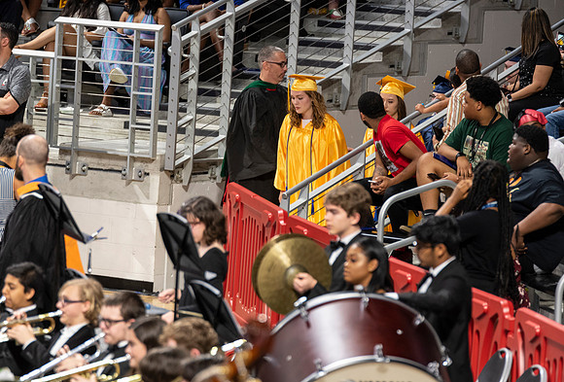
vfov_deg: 4.7
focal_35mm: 293
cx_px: 270
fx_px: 4620
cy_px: 120
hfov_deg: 7.0
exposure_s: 1/100
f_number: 3.5
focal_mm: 200
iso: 1000
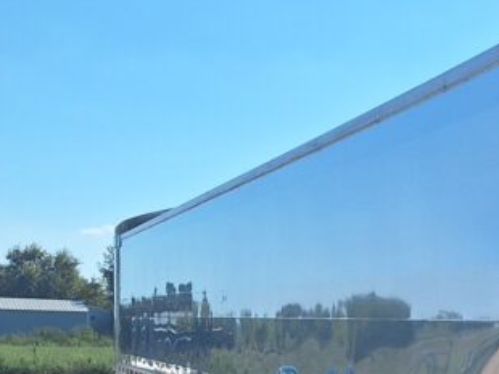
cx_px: 600
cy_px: 458
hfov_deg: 23.5
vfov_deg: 18.3
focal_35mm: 76
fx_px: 1095
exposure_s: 1/4149
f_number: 1.8
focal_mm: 5.54
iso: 40
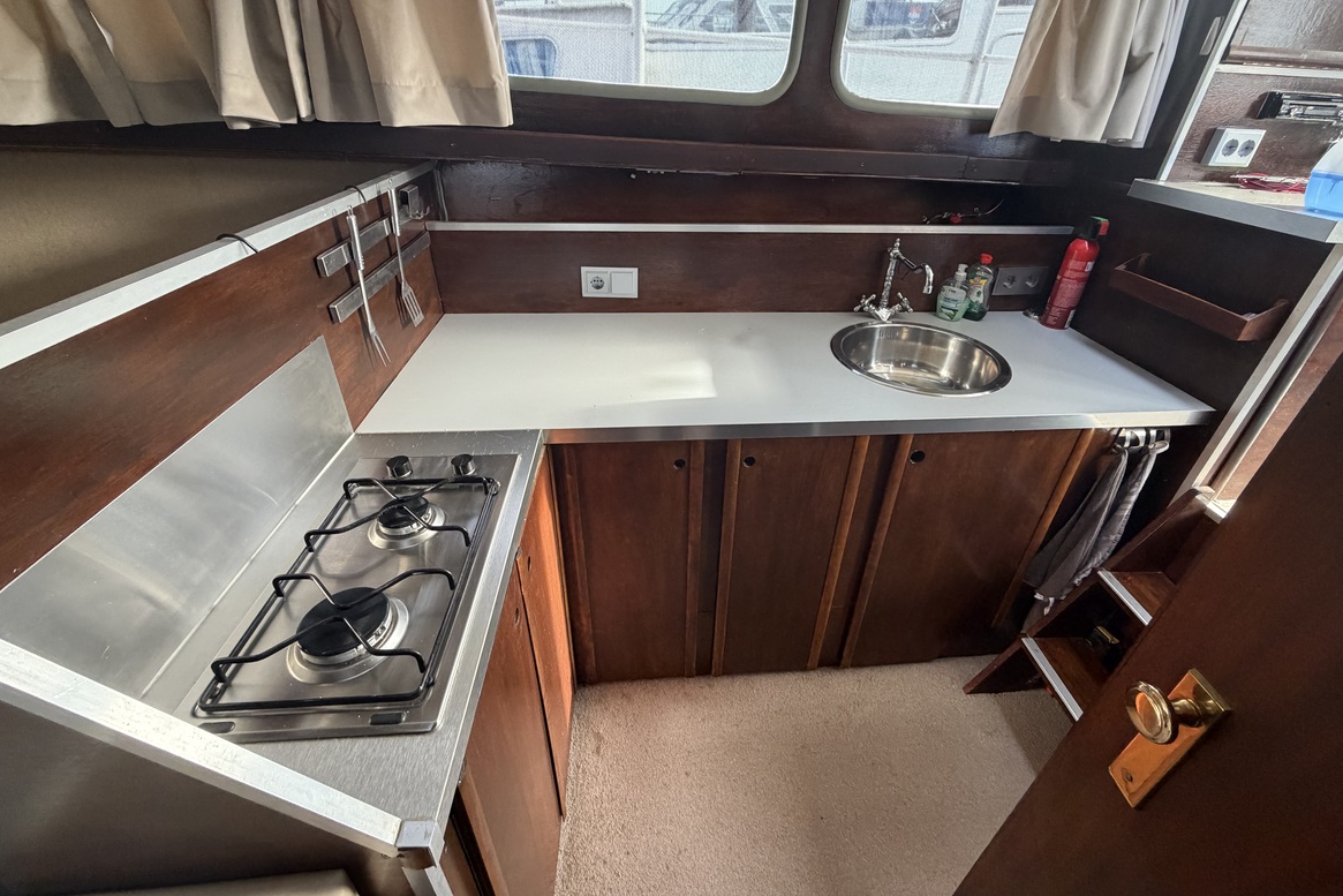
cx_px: 687
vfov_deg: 77.1
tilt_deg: -32.2
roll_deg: -0.3
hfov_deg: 100.4
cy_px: 398
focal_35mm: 15
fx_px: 560
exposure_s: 1/70
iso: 320
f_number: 2.2
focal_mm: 2.22
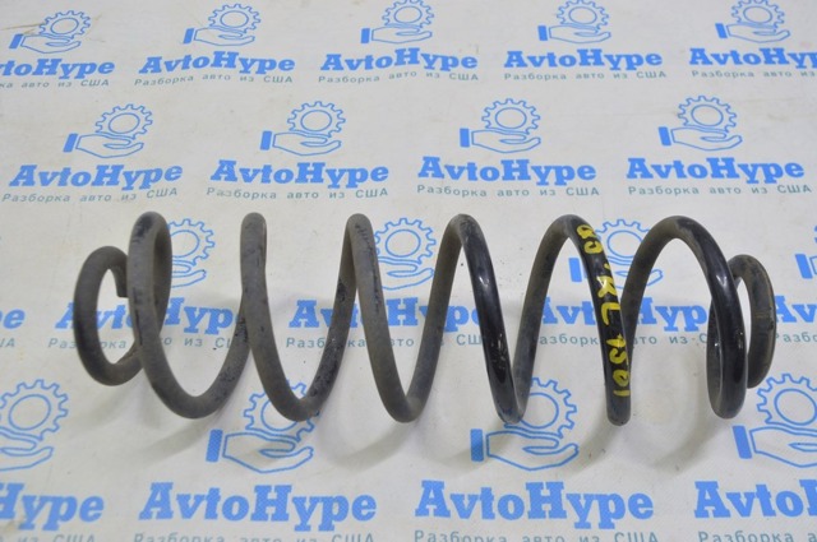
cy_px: 271
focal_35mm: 38
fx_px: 850
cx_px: 408
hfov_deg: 51.3
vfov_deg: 35.4
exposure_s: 1/25
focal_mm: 25
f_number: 5.6
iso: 400
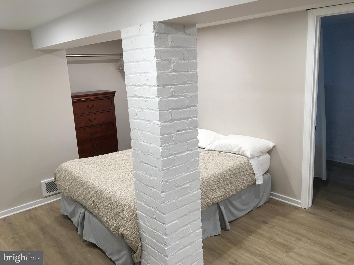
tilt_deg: -12.3
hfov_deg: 61.7
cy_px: 132
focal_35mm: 29
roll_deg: +2.2
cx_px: 177
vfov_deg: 48.2
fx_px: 297
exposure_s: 1/15
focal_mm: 4.15
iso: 32
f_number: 2.2
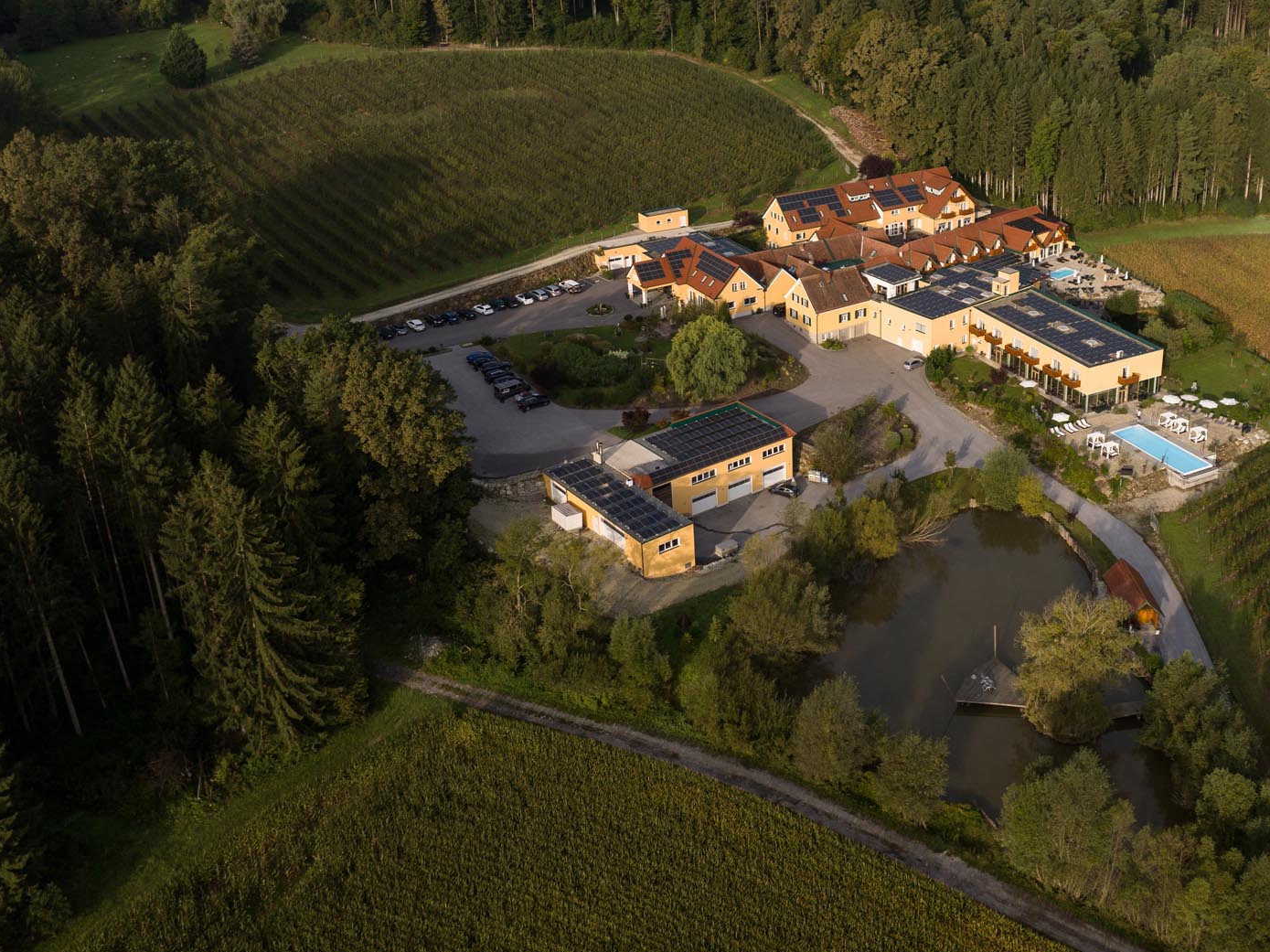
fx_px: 1320
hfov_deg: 50.2
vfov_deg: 39.2
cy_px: 319
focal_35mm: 36
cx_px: 878
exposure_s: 1/1600
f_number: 2.8
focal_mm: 12.29
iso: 140
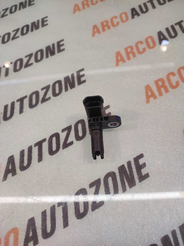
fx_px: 121
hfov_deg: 74.7
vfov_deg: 91.1
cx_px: 92
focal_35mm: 17
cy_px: 123
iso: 105
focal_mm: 4.74
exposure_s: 1/33
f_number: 1.79
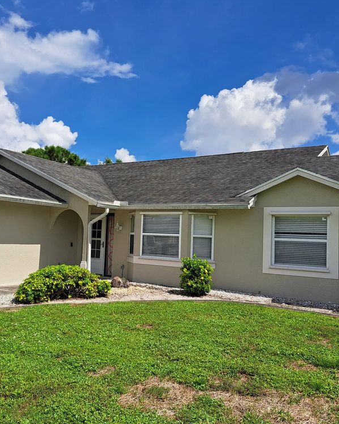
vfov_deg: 55.7
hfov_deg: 45.6
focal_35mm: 32
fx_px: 401
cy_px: 211
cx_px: 136
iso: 50
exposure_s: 1/2639
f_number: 1.8
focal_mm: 5.23
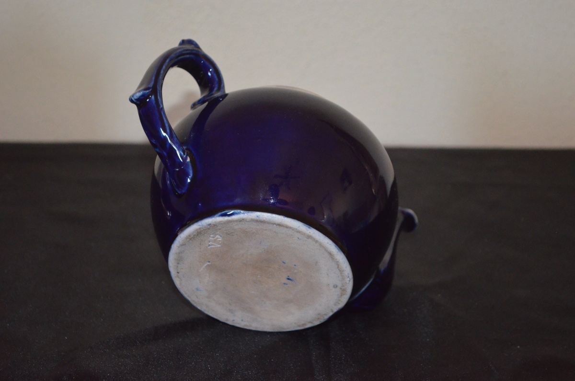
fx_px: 1315
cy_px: 190
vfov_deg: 16.5
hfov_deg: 24.7
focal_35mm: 82
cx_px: 288
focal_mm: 55
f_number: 5.6
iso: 3200
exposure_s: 1/60
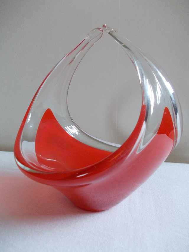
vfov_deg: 63.4
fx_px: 204
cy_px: 126
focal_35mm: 28
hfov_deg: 49.8
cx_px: 94
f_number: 2.7
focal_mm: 4
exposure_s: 1/25
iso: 200
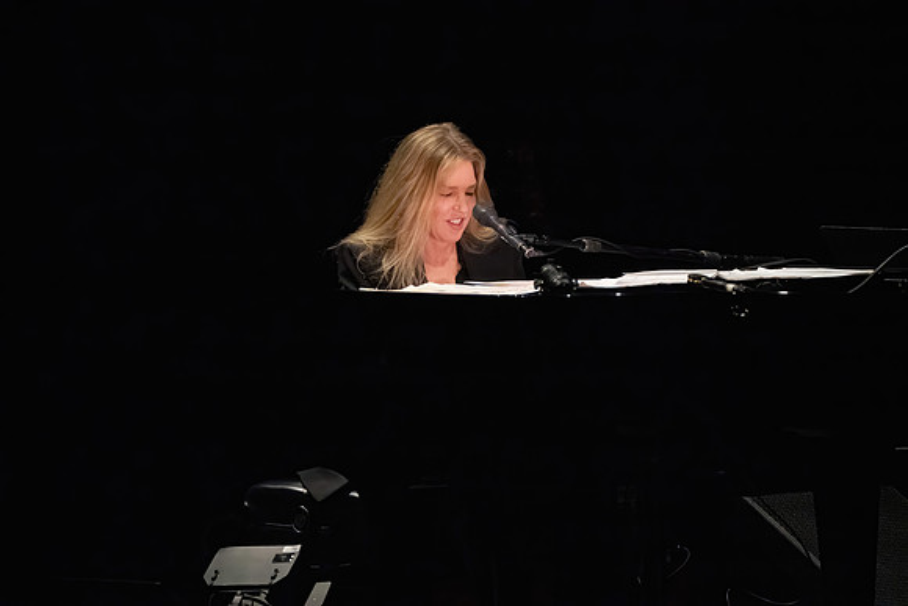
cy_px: 303
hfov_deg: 5.2
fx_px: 10091
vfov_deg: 3.4
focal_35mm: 400
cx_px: 454
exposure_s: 1/320
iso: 25600
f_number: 8
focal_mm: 400
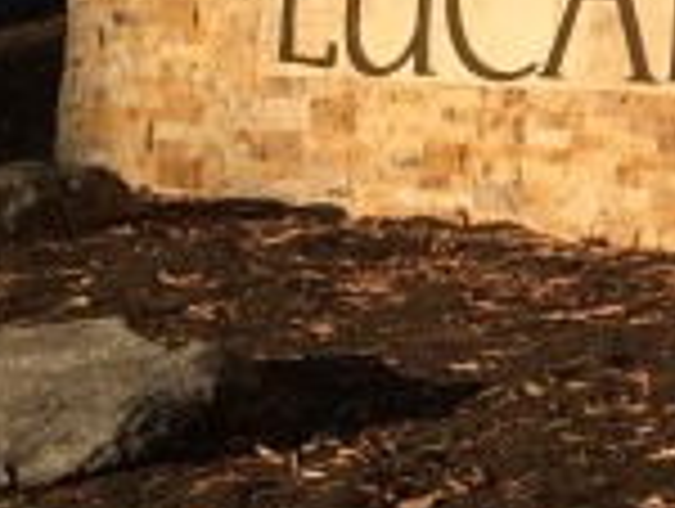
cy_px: 108
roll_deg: -0.6
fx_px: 3945
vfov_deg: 7.4
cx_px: 1388
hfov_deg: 9.1
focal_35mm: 202
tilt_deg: -4.9
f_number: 2.2
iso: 32
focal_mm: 4.15
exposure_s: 1/3165
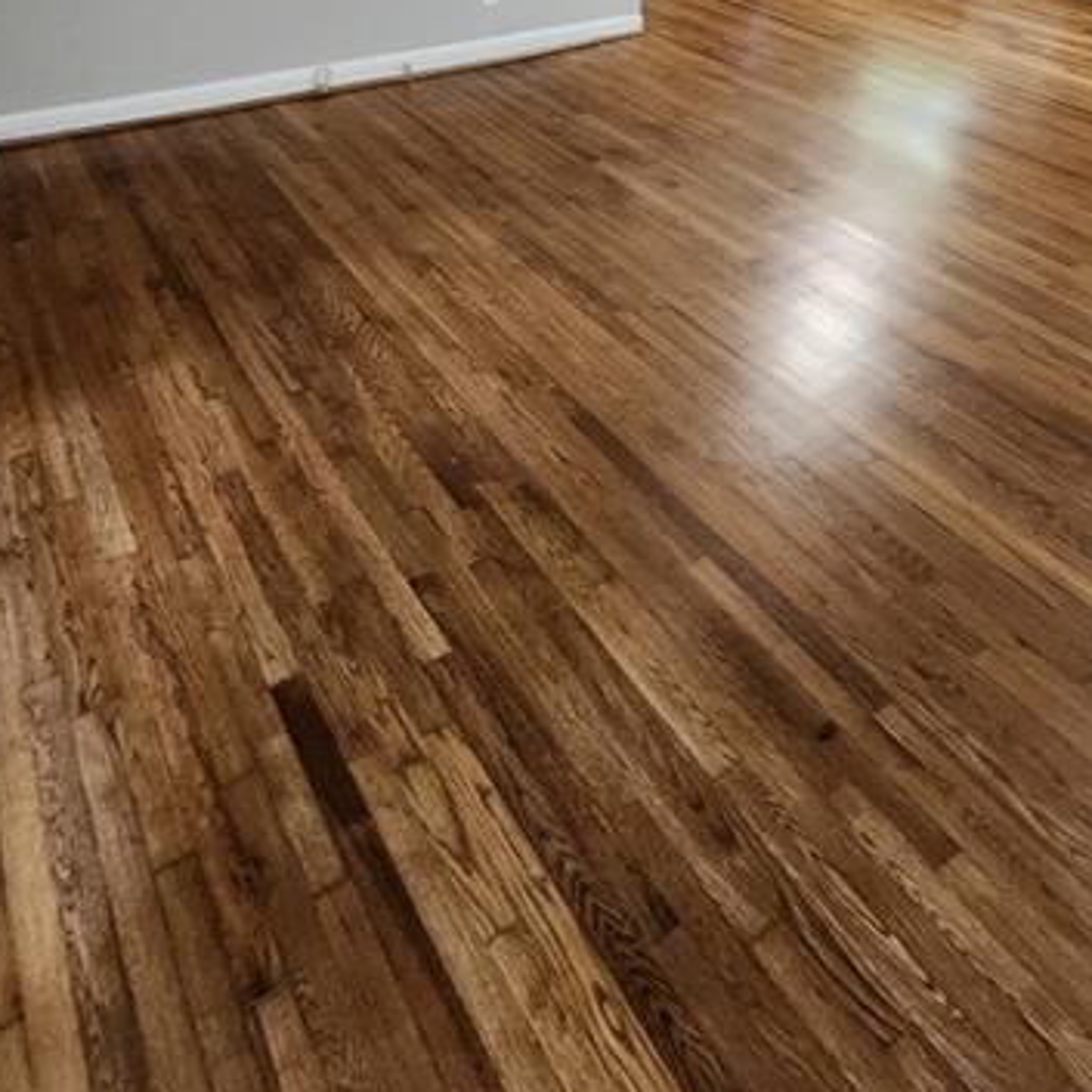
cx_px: 402
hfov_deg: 62.0
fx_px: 892
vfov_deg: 49.4
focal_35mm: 25
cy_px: -34
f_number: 2.2
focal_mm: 2.2
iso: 400
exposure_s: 1/30
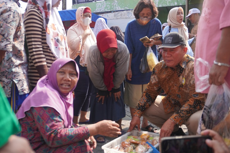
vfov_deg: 39.9
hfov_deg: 57.2
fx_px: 211
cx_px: 115
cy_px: 76
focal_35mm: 33
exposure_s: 1/250
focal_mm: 22
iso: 100
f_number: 4.5
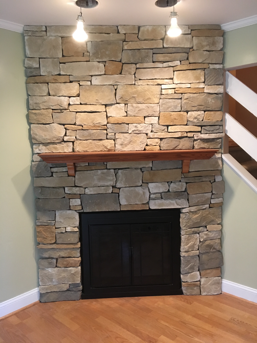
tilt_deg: -6.3
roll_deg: +1.2
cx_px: 128
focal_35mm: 29
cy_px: 172
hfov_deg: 48.2
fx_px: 287
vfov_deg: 61.7
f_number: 2.2
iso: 160
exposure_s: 1/30
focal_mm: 4.15
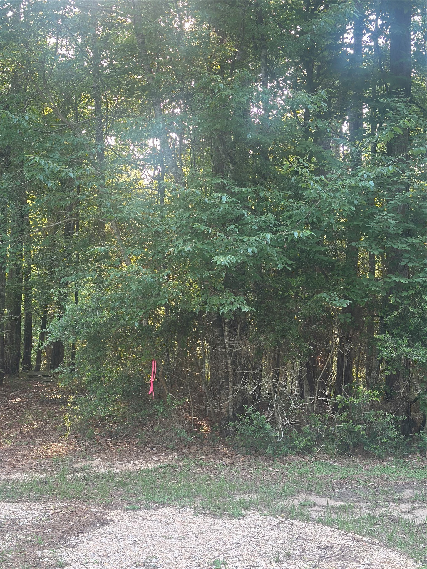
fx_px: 789
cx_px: 214
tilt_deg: +0.9
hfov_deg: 30.3
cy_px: 284
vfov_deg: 39.7
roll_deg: -2.0
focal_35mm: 48
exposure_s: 1/131
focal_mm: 6.86
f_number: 1.78
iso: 125
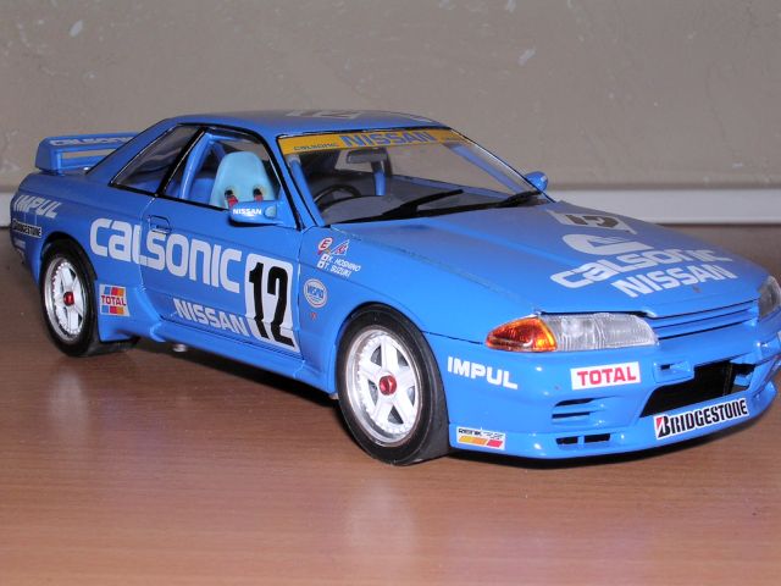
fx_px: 1421
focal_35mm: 63
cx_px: 390
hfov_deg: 30.7
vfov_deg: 23.3
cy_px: 293
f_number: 7
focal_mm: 9.6
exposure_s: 1/60.1
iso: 100
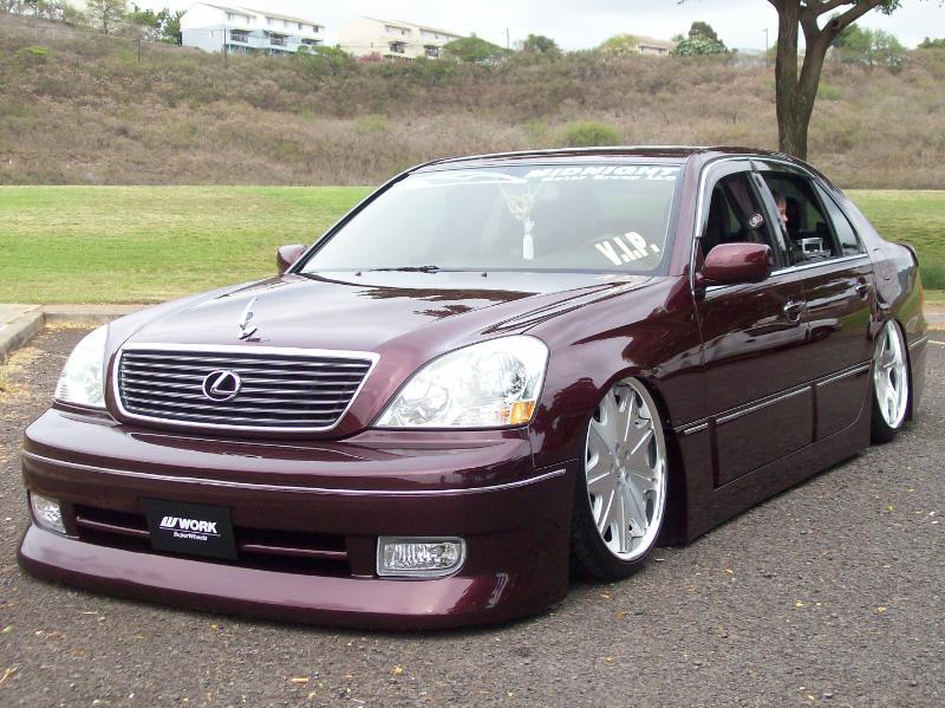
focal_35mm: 56
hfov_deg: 34.4
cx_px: 472
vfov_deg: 26.1
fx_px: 1528
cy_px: 354
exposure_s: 1/349
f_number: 3.4
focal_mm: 9.4
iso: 80
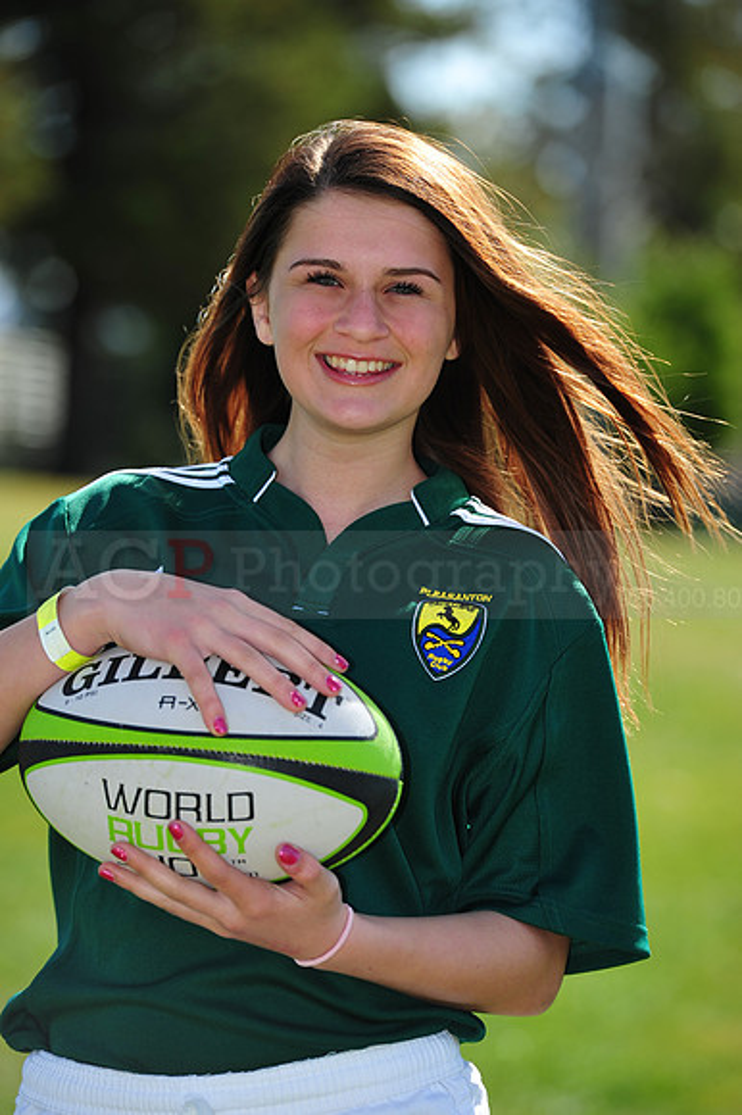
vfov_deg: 10.3
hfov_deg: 6.9
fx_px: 6190
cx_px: 371
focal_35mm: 200
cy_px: 558
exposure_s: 1/640
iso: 200
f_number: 4.5
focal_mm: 200
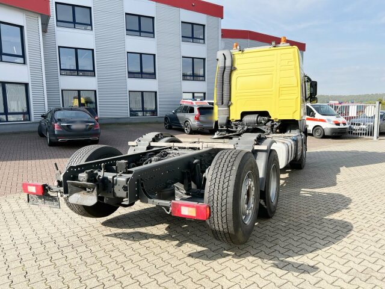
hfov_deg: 67.3
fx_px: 289
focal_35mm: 26
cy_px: 144
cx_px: 192
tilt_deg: -6.9
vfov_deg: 53.1
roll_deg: +0.3
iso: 50
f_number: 1.5
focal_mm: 5.7
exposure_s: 1/2513
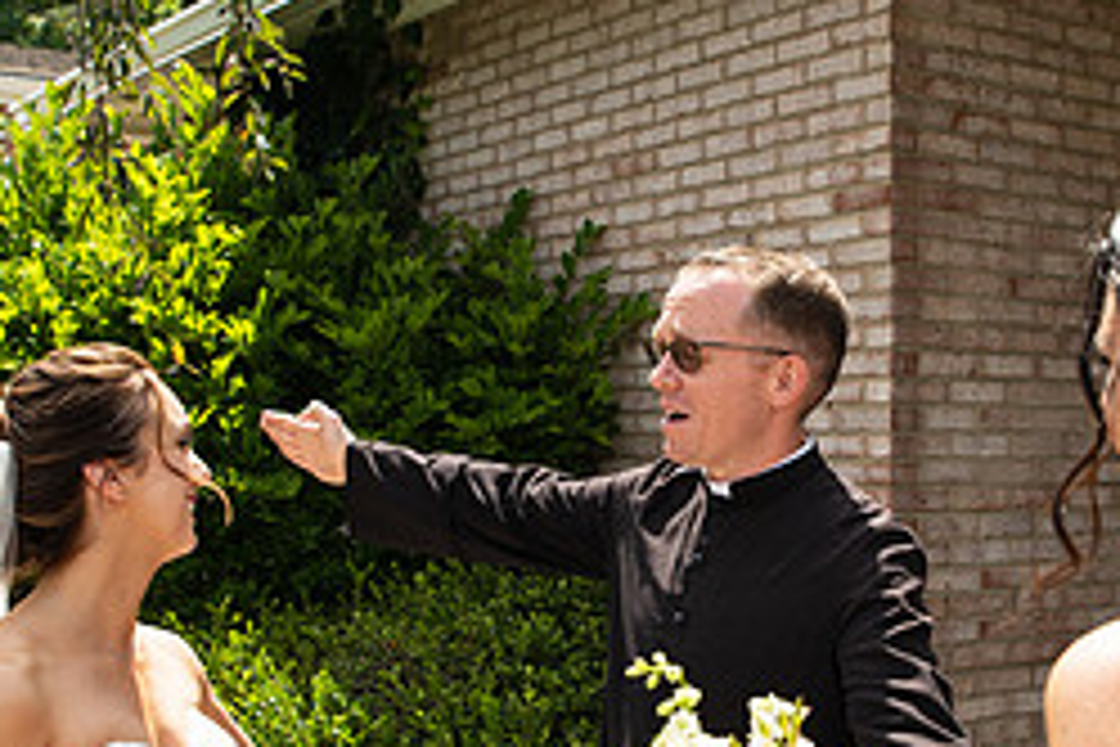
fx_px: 1742
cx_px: 693
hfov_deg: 35.5
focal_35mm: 56
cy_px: 497
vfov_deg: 24.1
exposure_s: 1/500
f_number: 4
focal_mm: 24
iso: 125
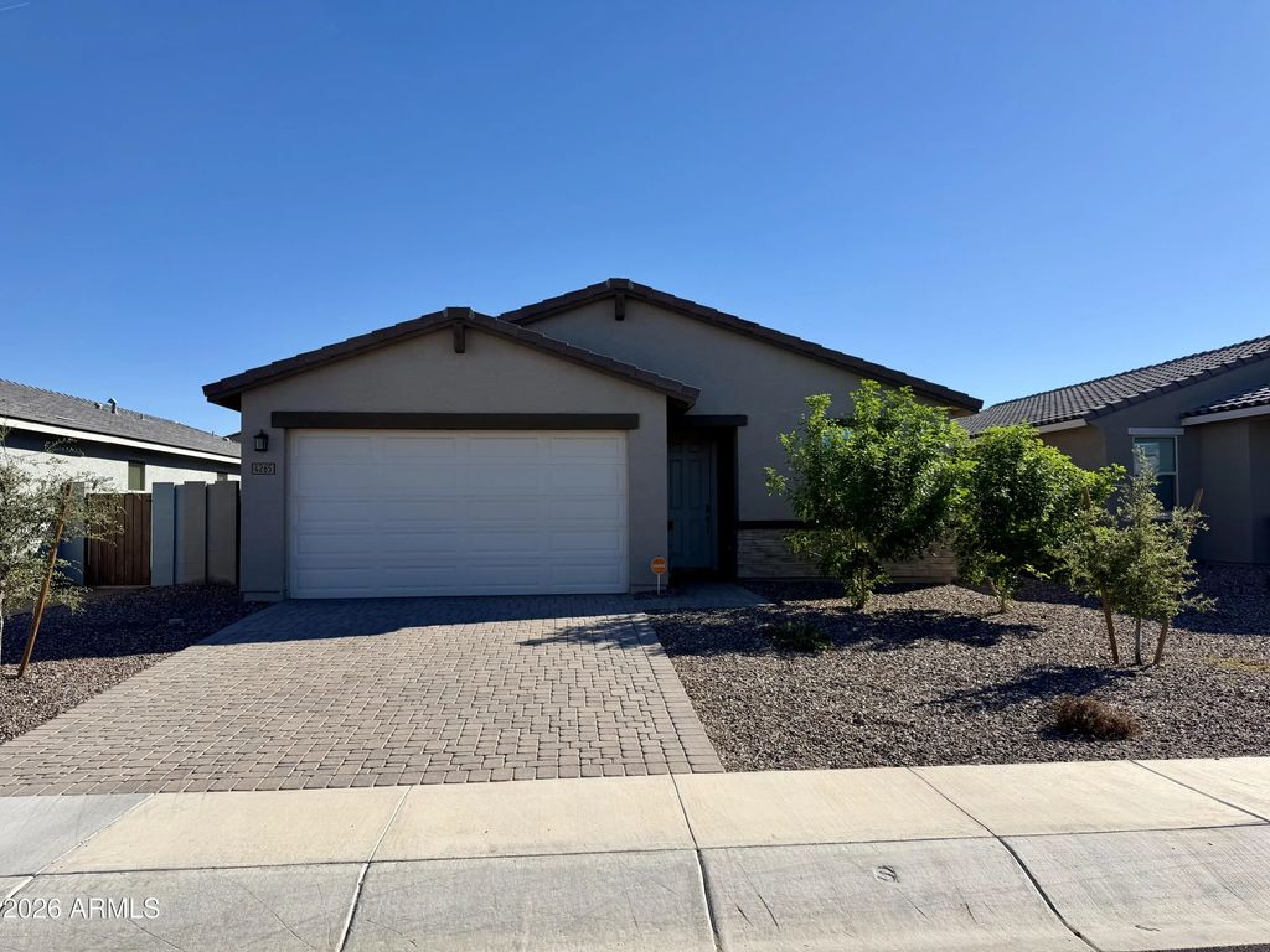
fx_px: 881
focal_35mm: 24
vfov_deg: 56.8
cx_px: 635
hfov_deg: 71.6
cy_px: 476
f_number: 1.78
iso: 80
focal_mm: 6.76
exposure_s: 1/5319
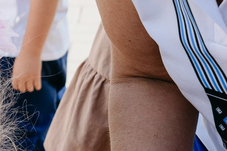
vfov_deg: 6.3
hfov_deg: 9.3
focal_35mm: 218
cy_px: 102
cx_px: -74
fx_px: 1375
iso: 160
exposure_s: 1/400
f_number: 4
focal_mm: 34
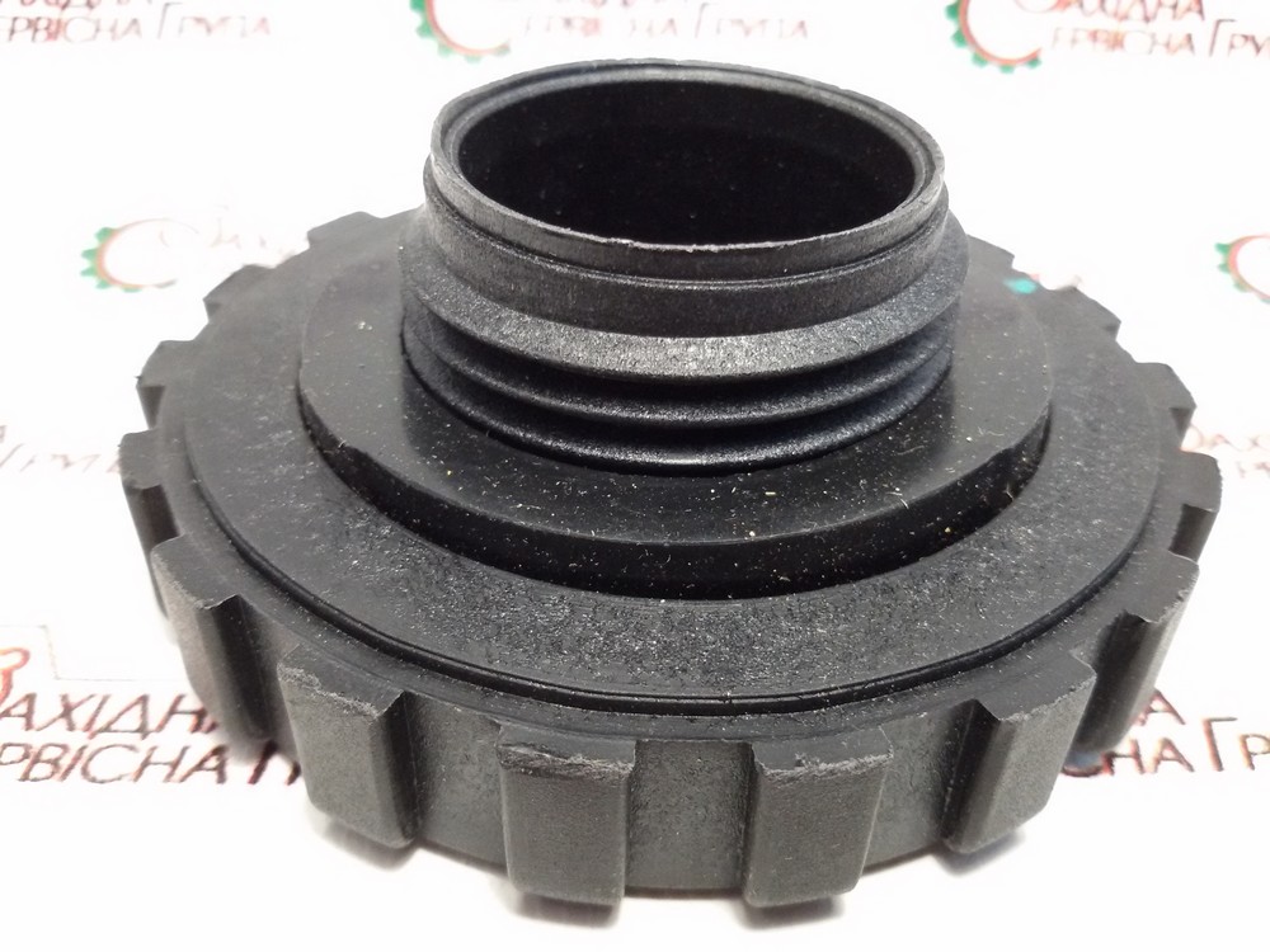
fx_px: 1137
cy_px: 476
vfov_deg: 45.4
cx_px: 635
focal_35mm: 31
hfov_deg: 58.4
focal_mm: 2.93
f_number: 2.4
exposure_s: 1/33
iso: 160
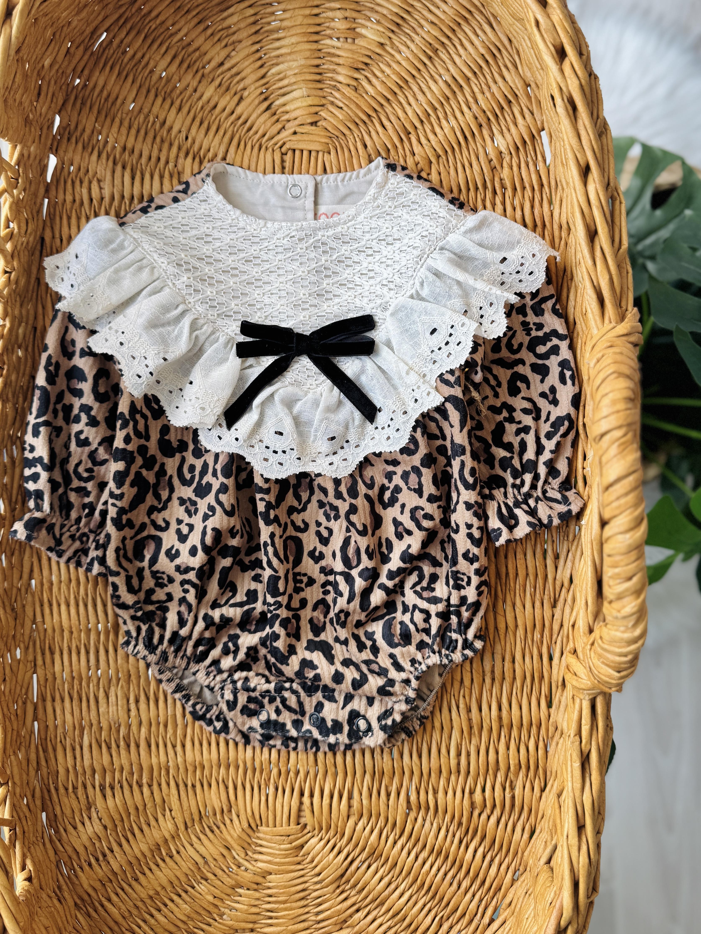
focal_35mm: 24
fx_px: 648
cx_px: 350
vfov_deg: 71.6
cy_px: 467
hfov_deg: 56.8
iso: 50
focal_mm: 6.76
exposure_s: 1/134
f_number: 1.78
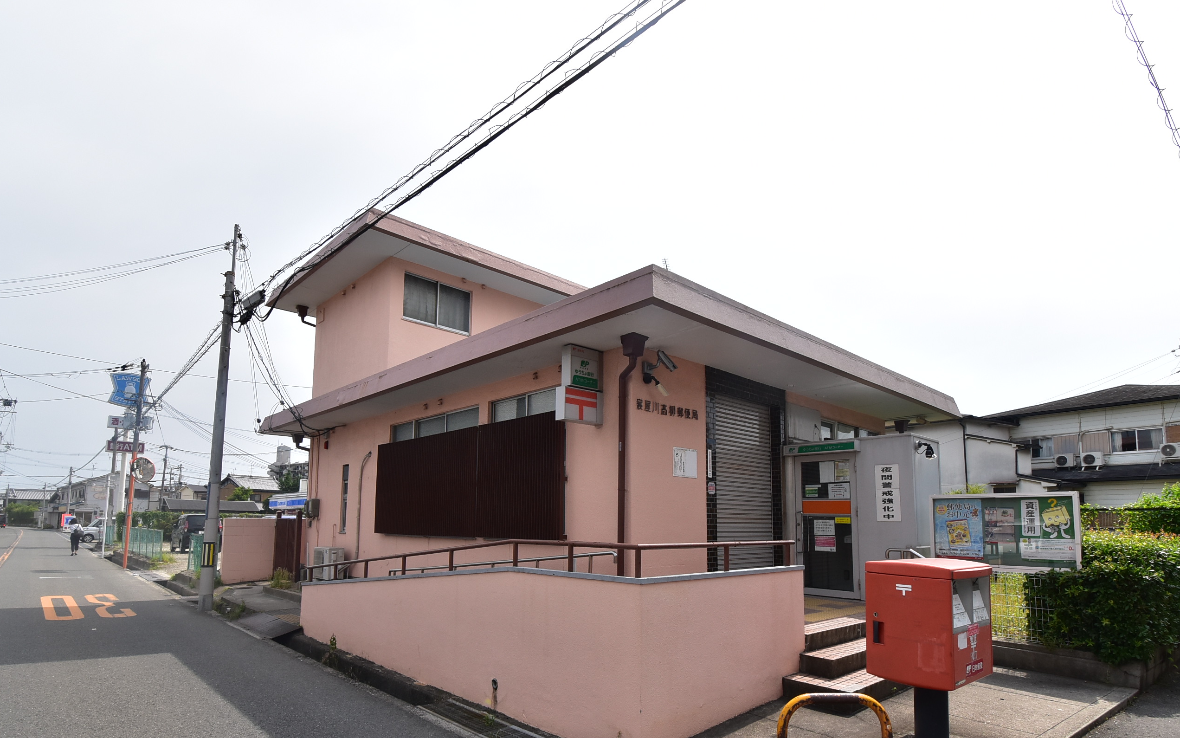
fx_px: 579
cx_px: 584
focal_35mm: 18
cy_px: 464
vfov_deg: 64.0
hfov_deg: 91.1
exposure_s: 1/500
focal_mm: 10
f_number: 11
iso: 400
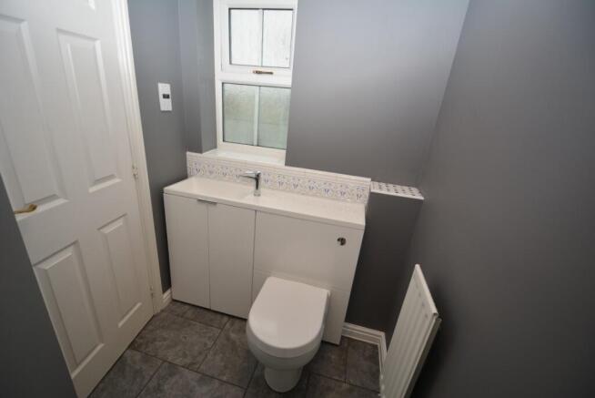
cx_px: 298
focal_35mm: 15
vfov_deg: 77.4
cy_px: 199
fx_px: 248
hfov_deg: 100.4
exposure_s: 1/60
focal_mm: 10
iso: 100
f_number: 4
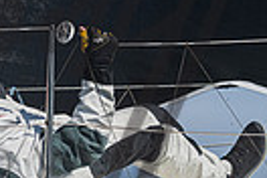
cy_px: 7
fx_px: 6370
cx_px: -28
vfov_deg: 1.6
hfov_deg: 2.4
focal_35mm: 859
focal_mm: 195
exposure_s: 1/6400
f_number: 6.3
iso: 400
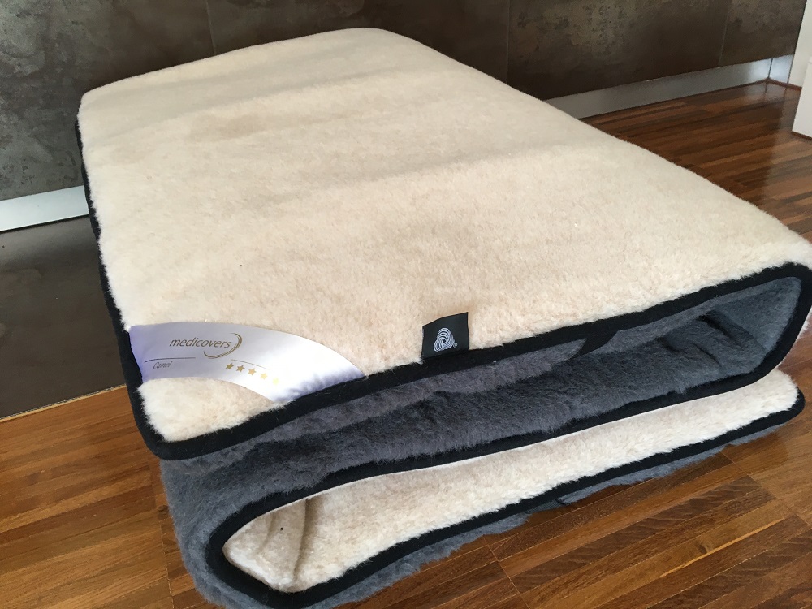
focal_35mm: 29
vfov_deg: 48.2
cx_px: 406
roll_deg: +2.3
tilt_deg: -31.9
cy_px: 304
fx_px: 680
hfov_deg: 61.7
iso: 50
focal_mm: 4.15
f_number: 2.2
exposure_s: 1/33
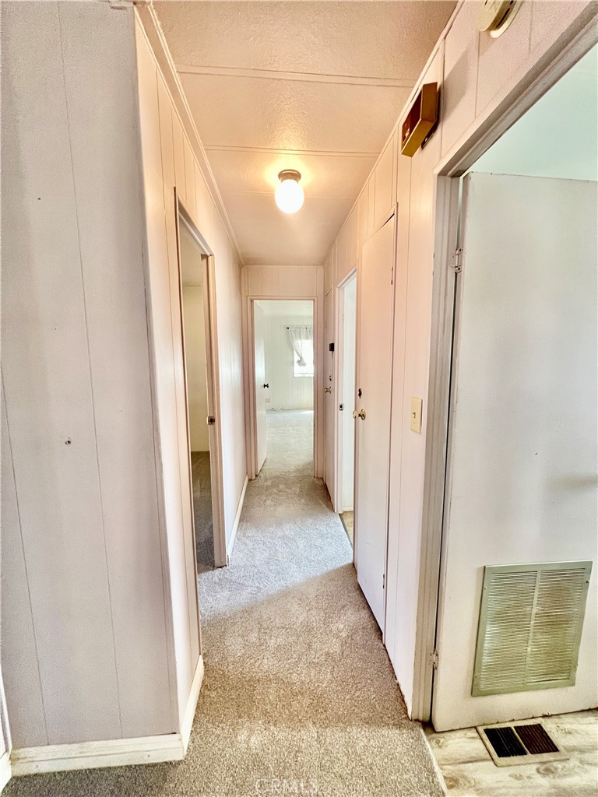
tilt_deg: -6.7
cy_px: 398
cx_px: 299
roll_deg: +0.8
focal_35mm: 13
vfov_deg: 106.2
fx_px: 299
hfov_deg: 89.9
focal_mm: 1.57
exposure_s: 1/60
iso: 400
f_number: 1.8
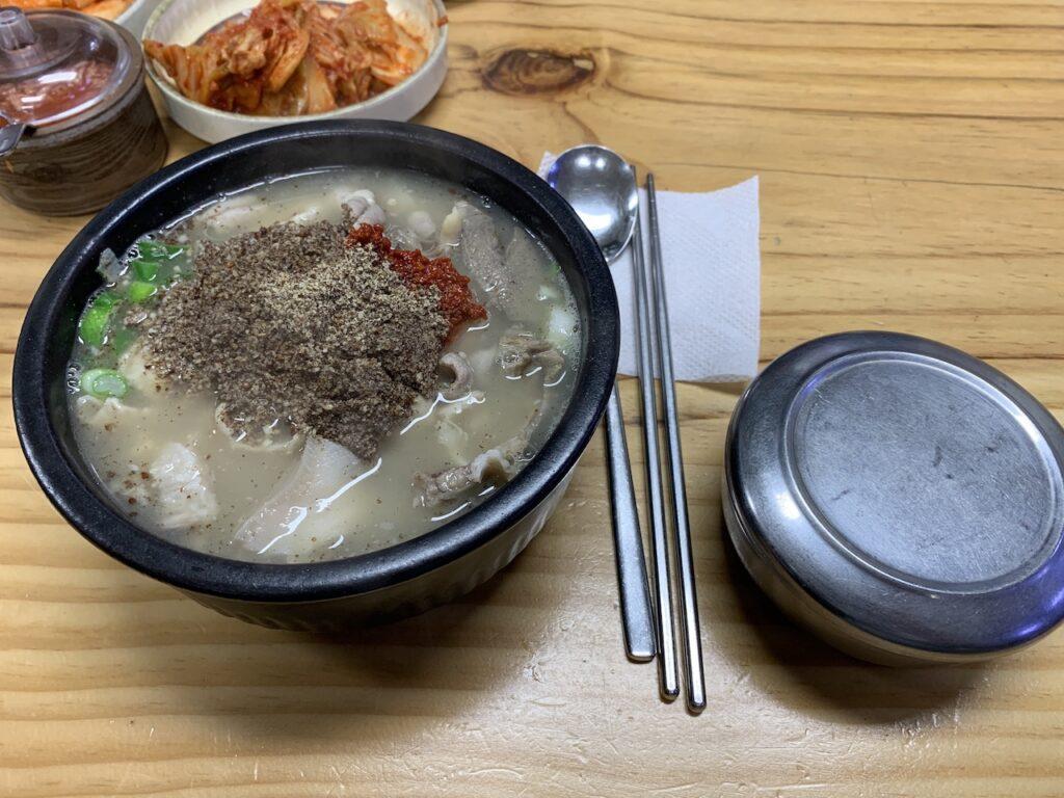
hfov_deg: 67.3
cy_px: 399
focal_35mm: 26
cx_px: 532
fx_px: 799
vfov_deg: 53.1
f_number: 1.8
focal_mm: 4.25
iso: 64
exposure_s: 1/60
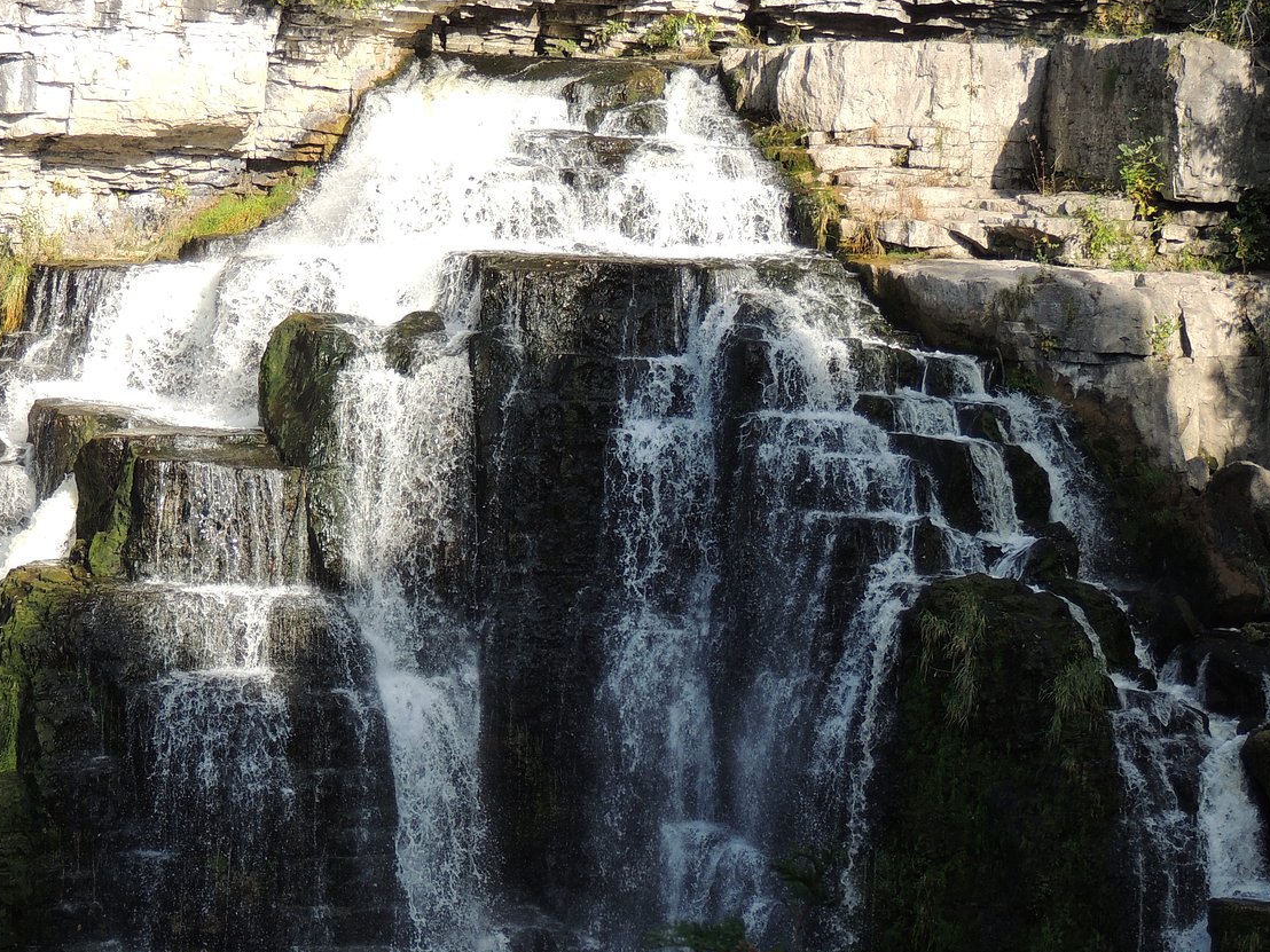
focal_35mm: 130
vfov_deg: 11.4
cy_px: 584
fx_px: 4769
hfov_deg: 15.1
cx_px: 413
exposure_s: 1/400
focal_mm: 16
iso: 100
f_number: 4.1
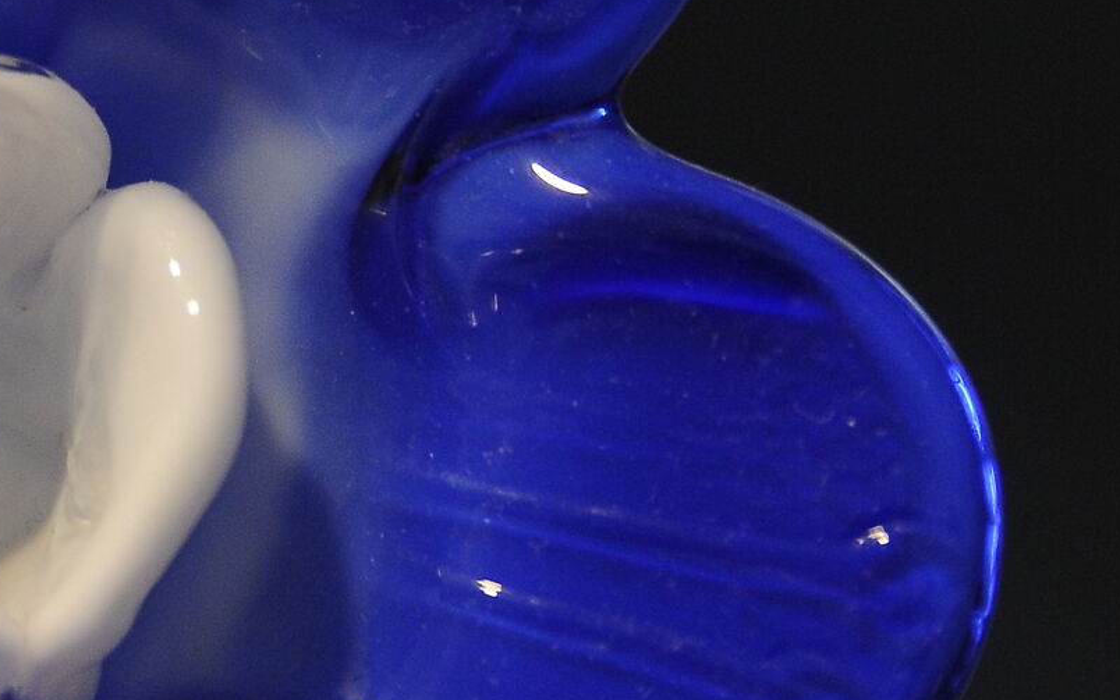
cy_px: 333
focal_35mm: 319
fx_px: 9740
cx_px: -21
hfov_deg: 6.6
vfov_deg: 4.1
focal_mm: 70
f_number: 2.8
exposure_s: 1/160
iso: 640
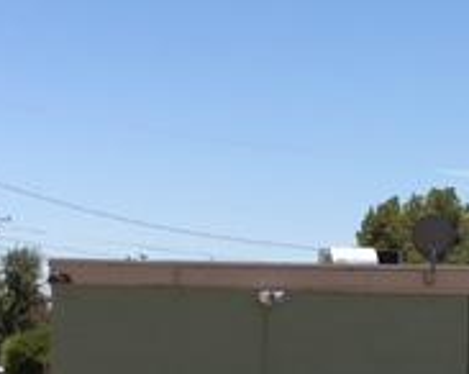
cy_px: 446
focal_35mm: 99
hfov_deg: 19.3
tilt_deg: -1.2
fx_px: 1373
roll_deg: -0.9
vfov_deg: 15.0
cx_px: 354
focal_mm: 4.15
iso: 25
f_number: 2.2
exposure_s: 1/1789
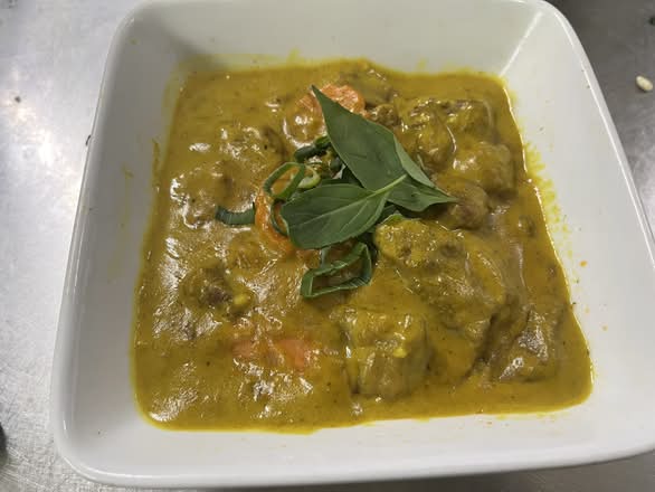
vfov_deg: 53.1
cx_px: 328
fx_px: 492
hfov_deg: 67.3
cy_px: 246
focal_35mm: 26
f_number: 1.6
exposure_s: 1/50
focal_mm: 5.1
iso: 80
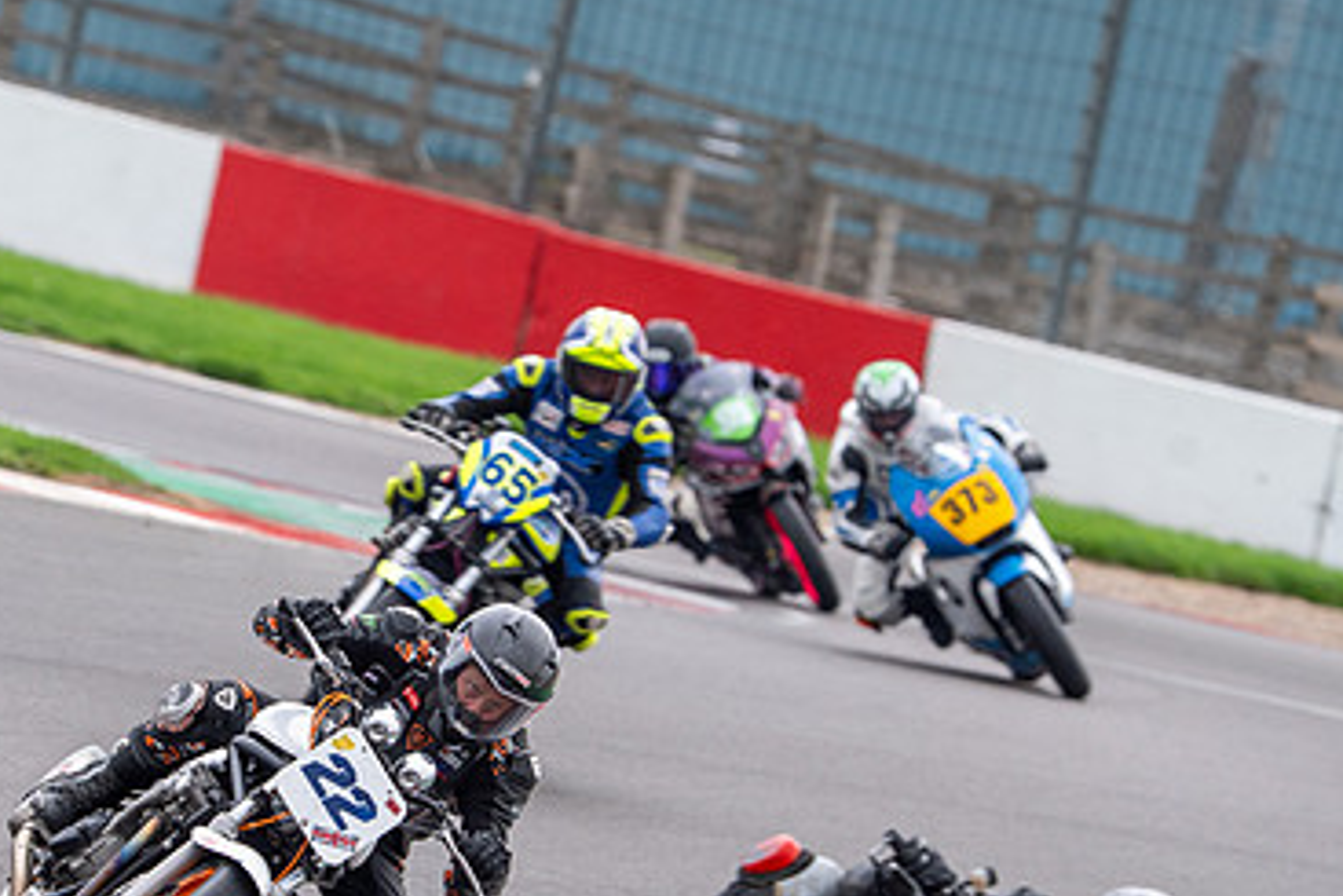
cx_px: 393
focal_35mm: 633
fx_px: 23622
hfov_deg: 3.3
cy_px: 701
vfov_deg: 2.2
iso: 800
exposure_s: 1/320
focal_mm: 400
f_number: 6.3
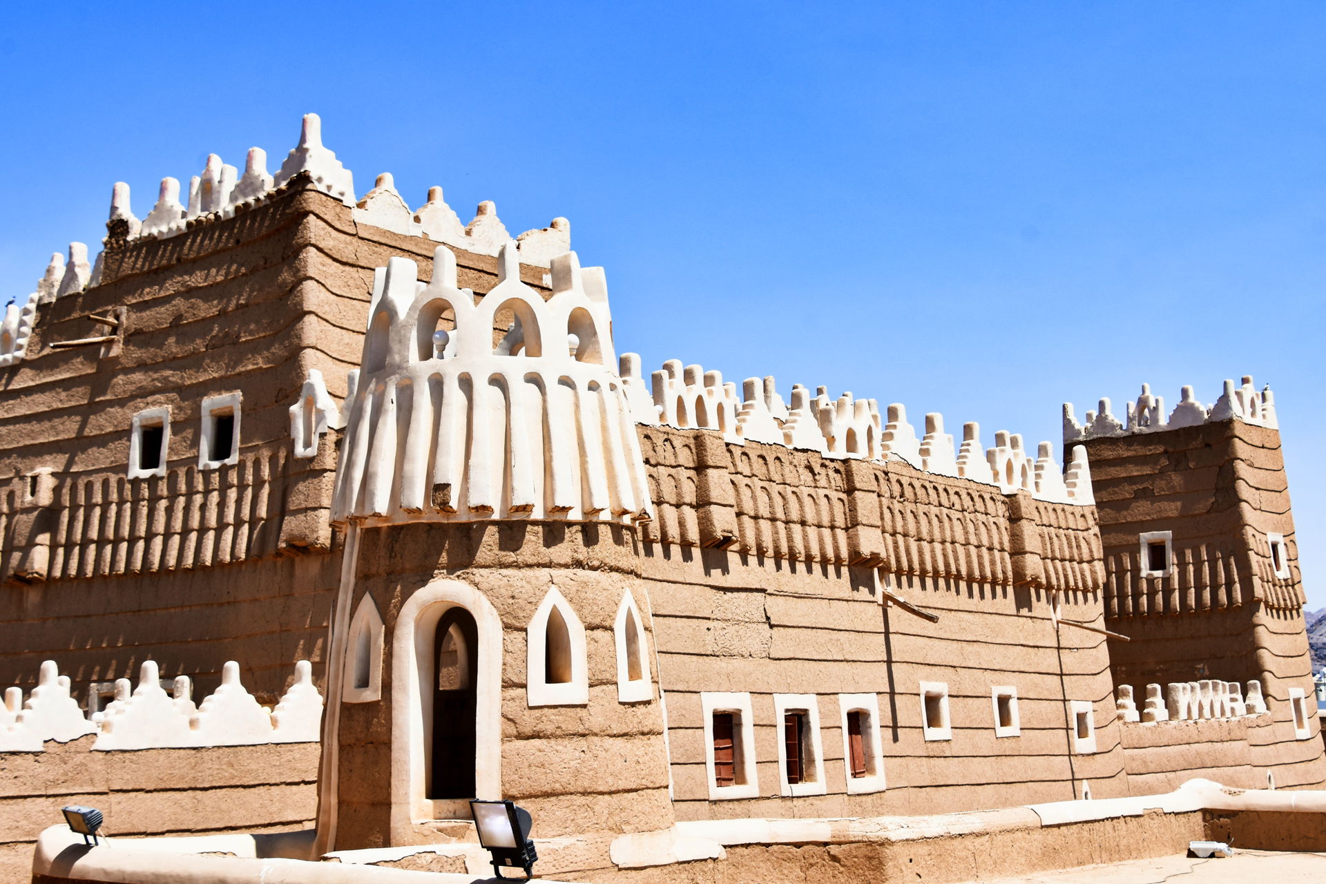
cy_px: 442
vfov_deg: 28.1
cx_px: 663
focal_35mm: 48
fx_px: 1768
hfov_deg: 41.1
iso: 160
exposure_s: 1/500
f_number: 8
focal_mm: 32
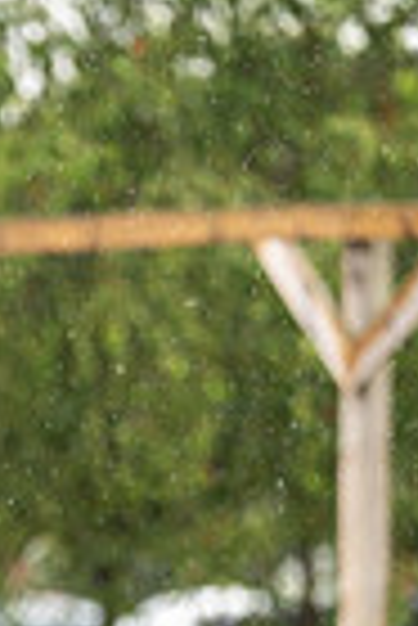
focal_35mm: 468
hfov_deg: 2.9
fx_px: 8130
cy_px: 793
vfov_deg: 4.4
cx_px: -234
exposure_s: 1/1000
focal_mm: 145
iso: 1000
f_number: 3.2
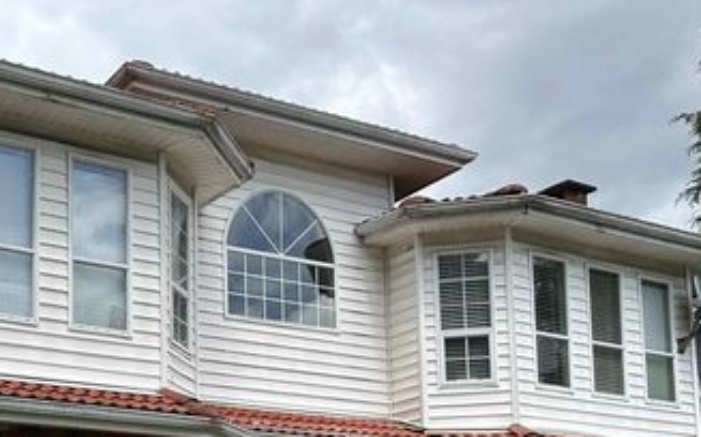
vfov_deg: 22.6
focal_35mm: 54
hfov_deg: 36.1
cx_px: 122
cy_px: 482
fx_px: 1031
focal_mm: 5.7
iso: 50
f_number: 1.5
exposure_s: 1/3077
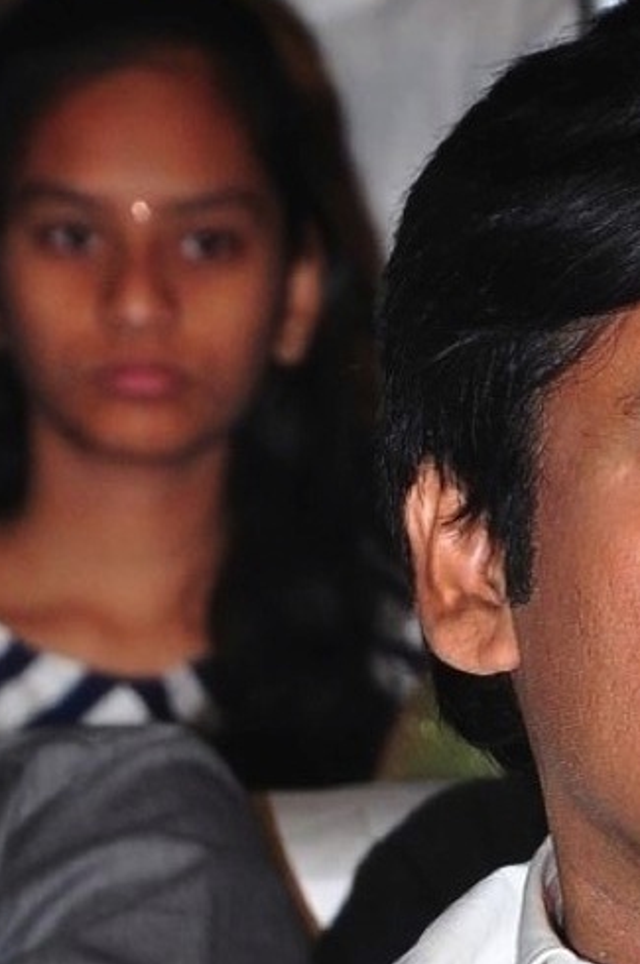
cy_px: 1623
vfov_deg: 3.5
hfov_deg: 2.4
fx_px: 15543
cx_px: 1000
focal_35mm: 581
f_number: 8
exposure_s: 1/125
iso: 500
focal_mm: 105
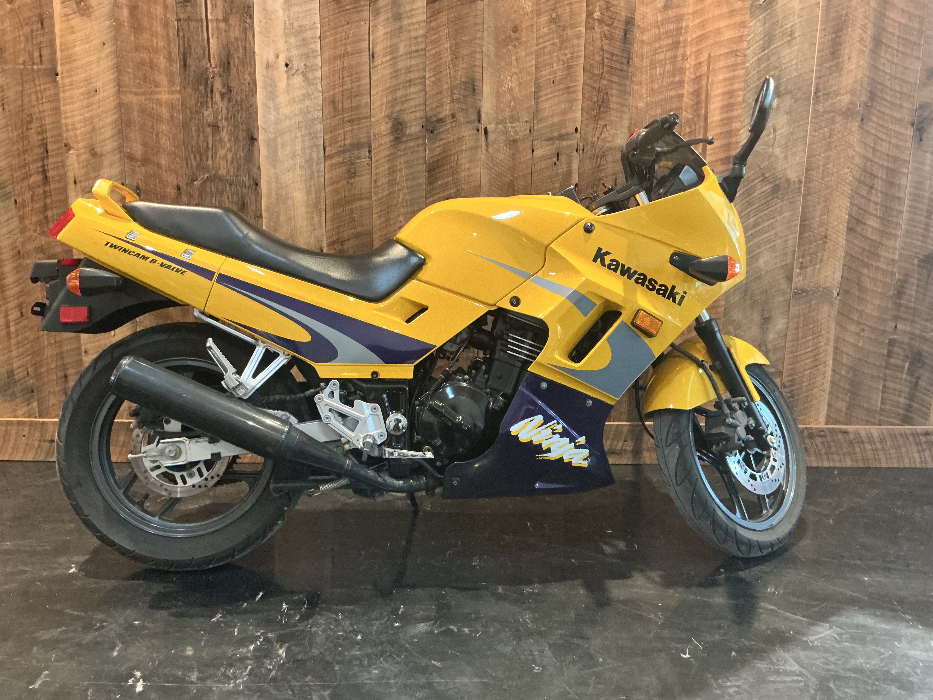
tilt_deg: -12.0
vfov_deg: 48.2
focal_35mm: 29
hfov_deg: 61.7
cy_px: 350
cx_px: 466
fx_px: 782
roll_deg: -1.1
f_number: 1.8
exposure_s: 1/30
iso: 320
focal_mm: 3
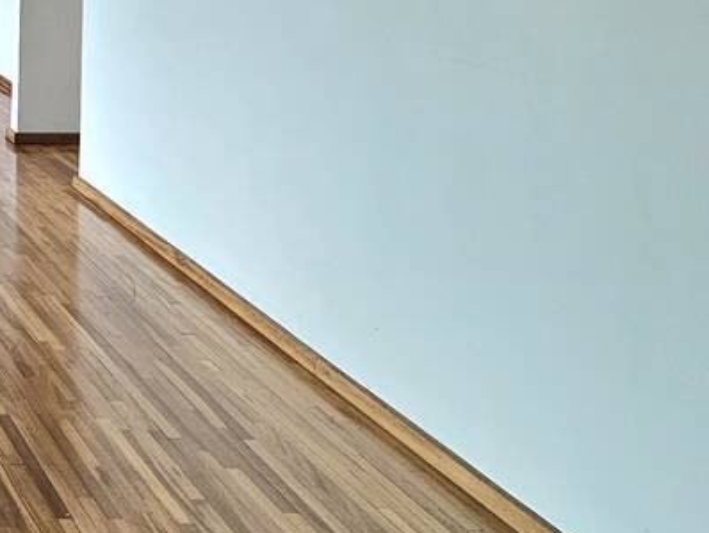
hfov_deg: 27.9
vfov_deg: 27.5
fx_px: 963
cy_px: -93
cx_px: -346
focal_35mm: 47
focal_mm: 2.2
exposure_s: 1/120
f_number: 2.2
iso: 64
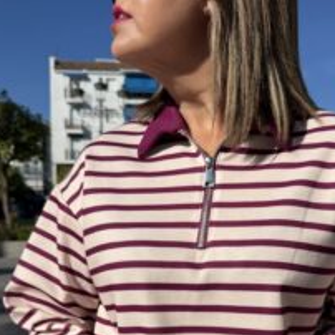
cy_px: 277
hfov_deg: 39.7
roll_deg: -0.2
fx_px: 460
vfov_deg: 38.3
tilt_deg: -6.3
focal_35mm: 42
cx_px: 212
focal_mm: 6.76
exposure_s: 1/9091
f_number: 1.78
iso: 80
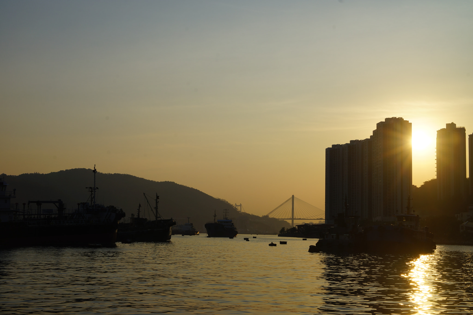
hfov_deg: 39.6
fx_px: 657
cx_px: 236
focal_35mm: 50
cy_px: 158
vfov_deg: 27.0
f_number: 11
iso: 100
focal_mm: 50
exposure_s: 1/320
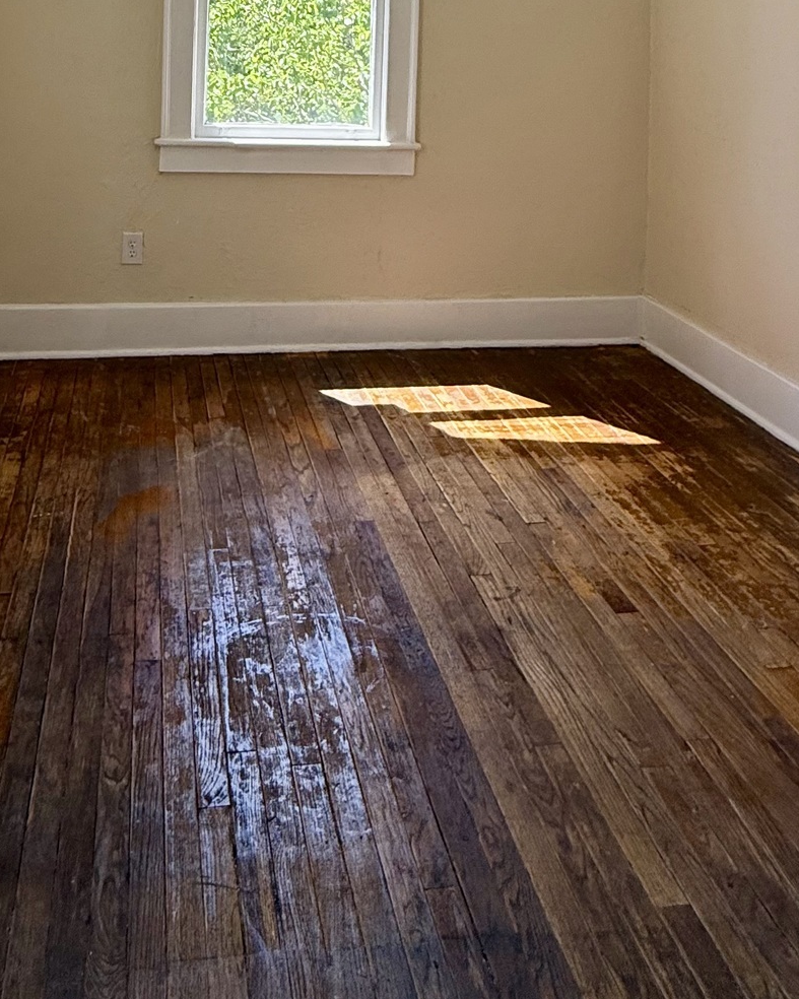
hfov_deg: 45.2
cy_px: 6
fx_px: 946
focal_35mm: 32
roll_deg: -1.9
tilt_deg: +0.5
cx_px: 272
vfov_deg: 46.8
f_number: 2.2
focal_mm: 2.22
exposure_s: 1/307
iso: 64
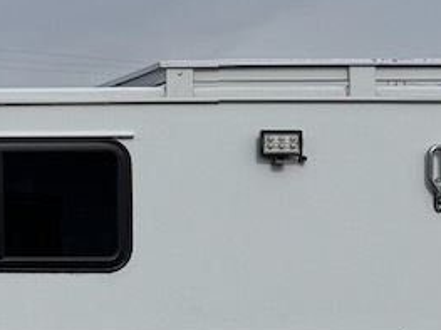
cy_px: 193
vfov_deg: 12.6
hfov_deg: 15.0
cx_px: -314
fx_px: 1490
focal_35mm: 117
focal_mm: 6.76
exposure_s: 1/9009
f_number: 1.78
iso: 80
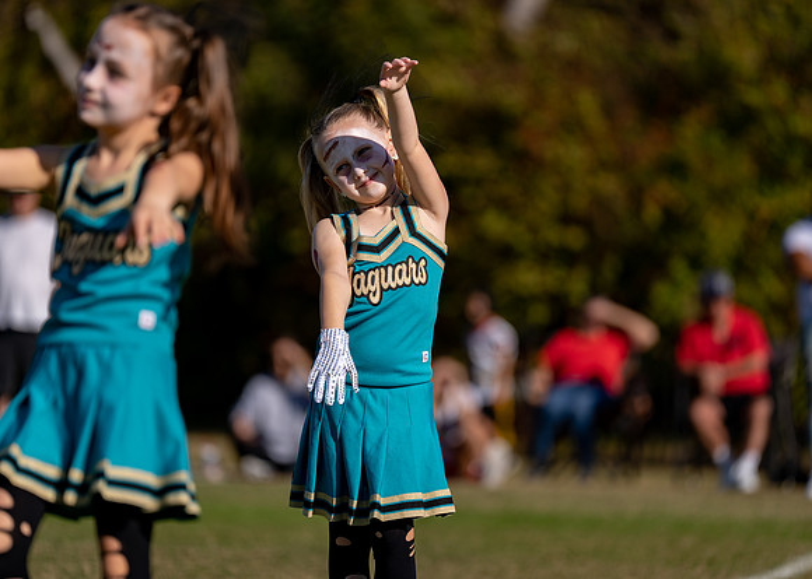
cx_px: 403
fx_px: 5018
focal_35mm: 218
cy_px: 286
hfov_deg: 9.3
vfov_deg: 6.6
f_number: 2.8
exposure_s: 1/5000
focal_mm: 200
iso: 100
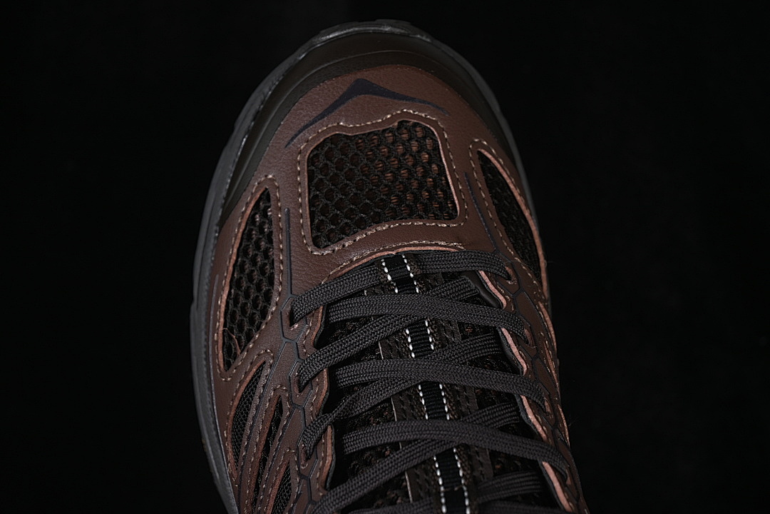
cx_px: 385
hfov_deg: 27.0
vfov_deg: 18.2
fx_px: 1604
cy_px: 257
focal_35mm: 75
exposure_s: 1/50
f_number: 6.3
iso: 160
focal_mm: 50
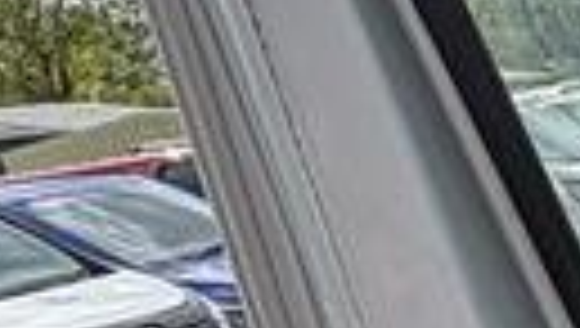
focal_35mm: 106
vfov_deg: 10.5
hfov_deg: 16.2
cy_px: 660
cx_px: 1115
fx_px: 1633
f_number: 2.2
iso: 50
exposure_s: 1/734
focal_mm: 2.22
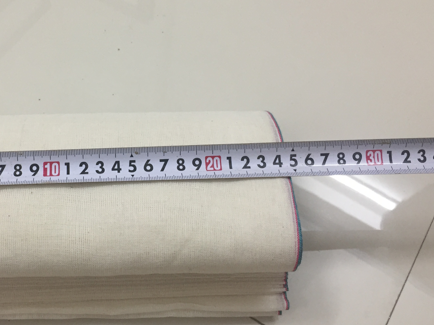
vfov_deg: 32.9
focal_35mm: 44
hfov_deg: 42.2
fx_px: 552
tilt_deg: -61.7
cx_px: 132
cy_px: 151
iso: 125
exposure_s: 1/33
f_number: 2.2
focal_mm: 4.15
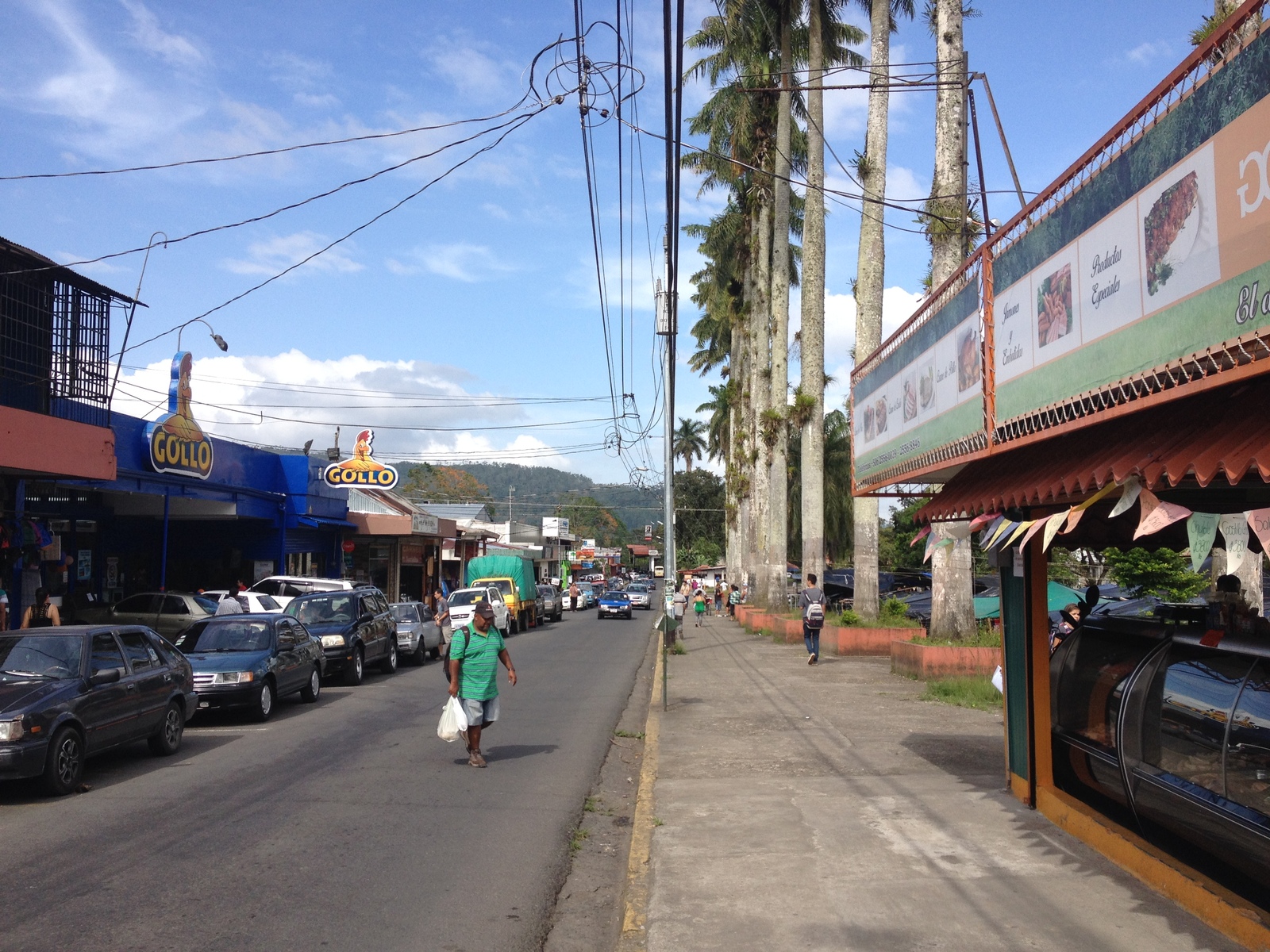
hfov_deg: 52.6
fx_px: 1284
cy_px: 476
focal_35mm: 35
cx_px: 635
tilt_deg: -0.6
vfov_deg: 40.7
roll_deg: +0.1
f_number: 2.4
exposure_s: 1/1200
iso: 50
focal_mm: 4.28
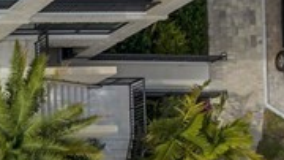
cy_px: 301
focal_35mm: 149
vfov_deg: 7.8
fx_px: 1121
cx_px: -339
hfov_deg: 12.2
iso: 100
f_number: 4
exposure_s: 1/80
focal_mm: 12.29
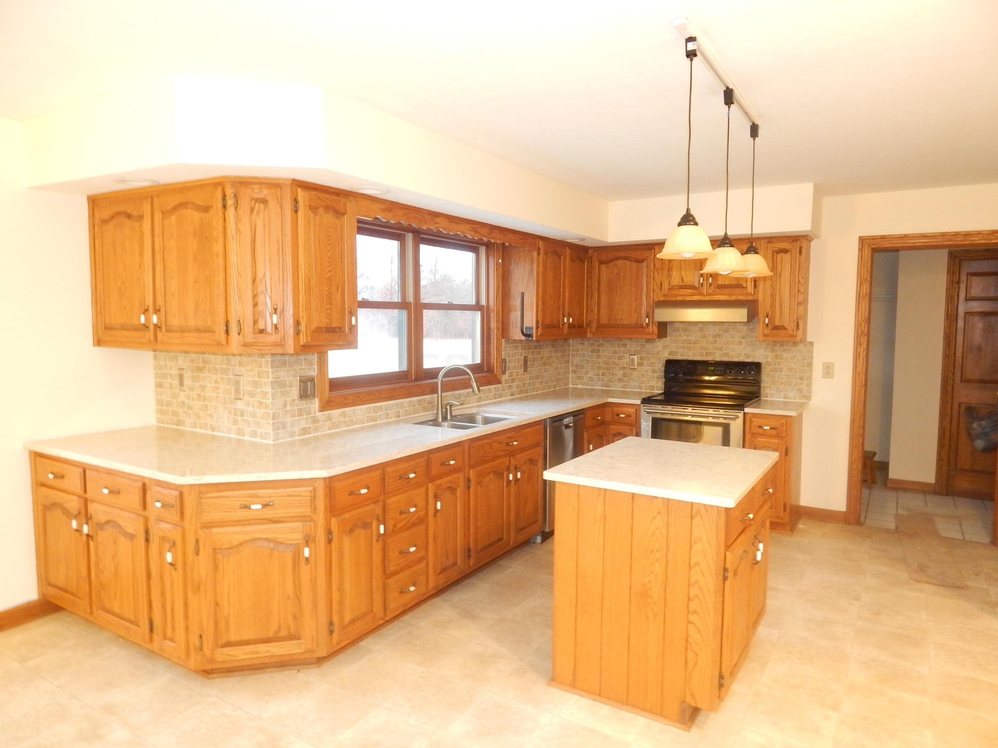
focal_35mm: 22
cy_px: 374
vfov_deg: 61.1
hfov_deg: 76.4
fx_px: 634
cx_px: 499
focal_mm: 4
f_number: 3
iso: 400
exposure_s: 1/6
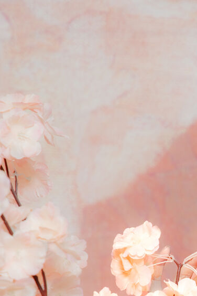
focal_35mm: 329
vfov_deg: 6.2
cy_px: 342
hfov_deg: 4.2
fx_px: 2700
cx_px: 306
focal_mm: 105
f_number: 5
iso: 100
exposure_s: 1/160
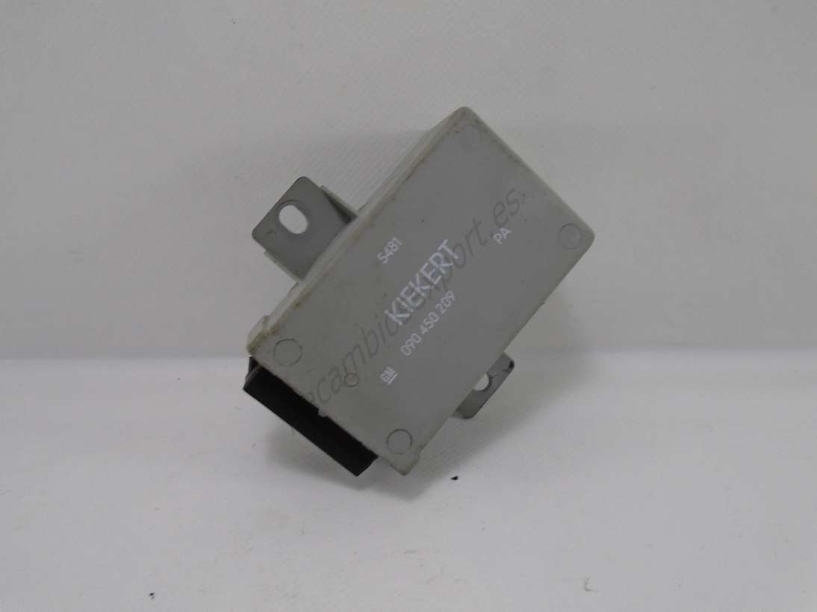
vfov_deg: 53.0
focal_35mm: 26
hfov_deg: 67.3
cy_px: 306
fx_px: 614
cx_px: 408
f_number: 3.2
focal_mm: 4.6
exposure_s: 1/30
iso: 100
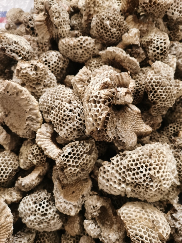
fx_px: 189
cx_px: 91
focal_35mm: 27
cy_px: 122
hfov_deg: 51.3
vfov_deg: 65.3
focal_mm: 5.58
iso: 320
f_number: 1.8
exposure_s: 1/33.3
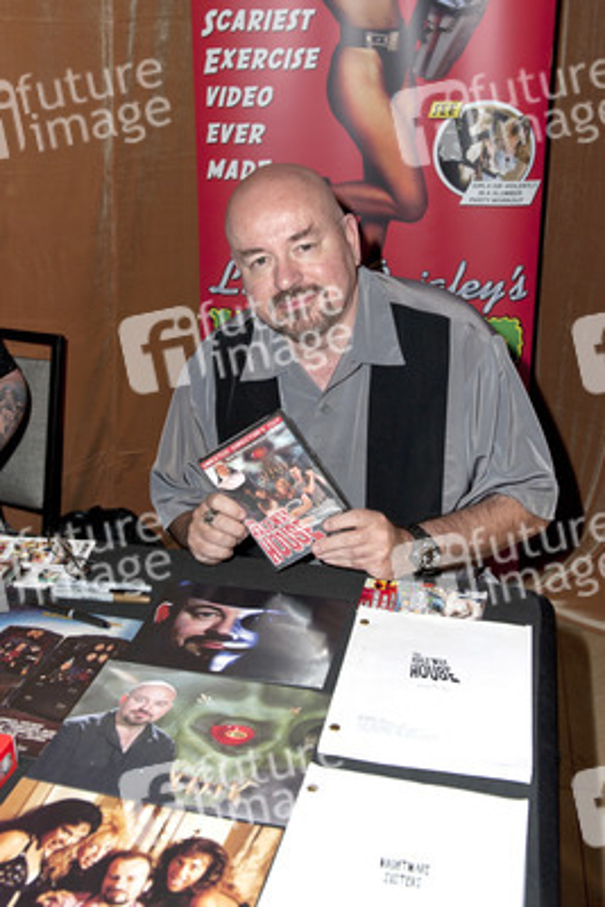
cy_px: 454
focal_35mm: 32
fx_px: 806
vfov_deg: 58.7
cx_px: 302
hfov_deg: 41.1
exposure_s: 1/400
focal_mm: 32
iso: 400
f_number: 4.5
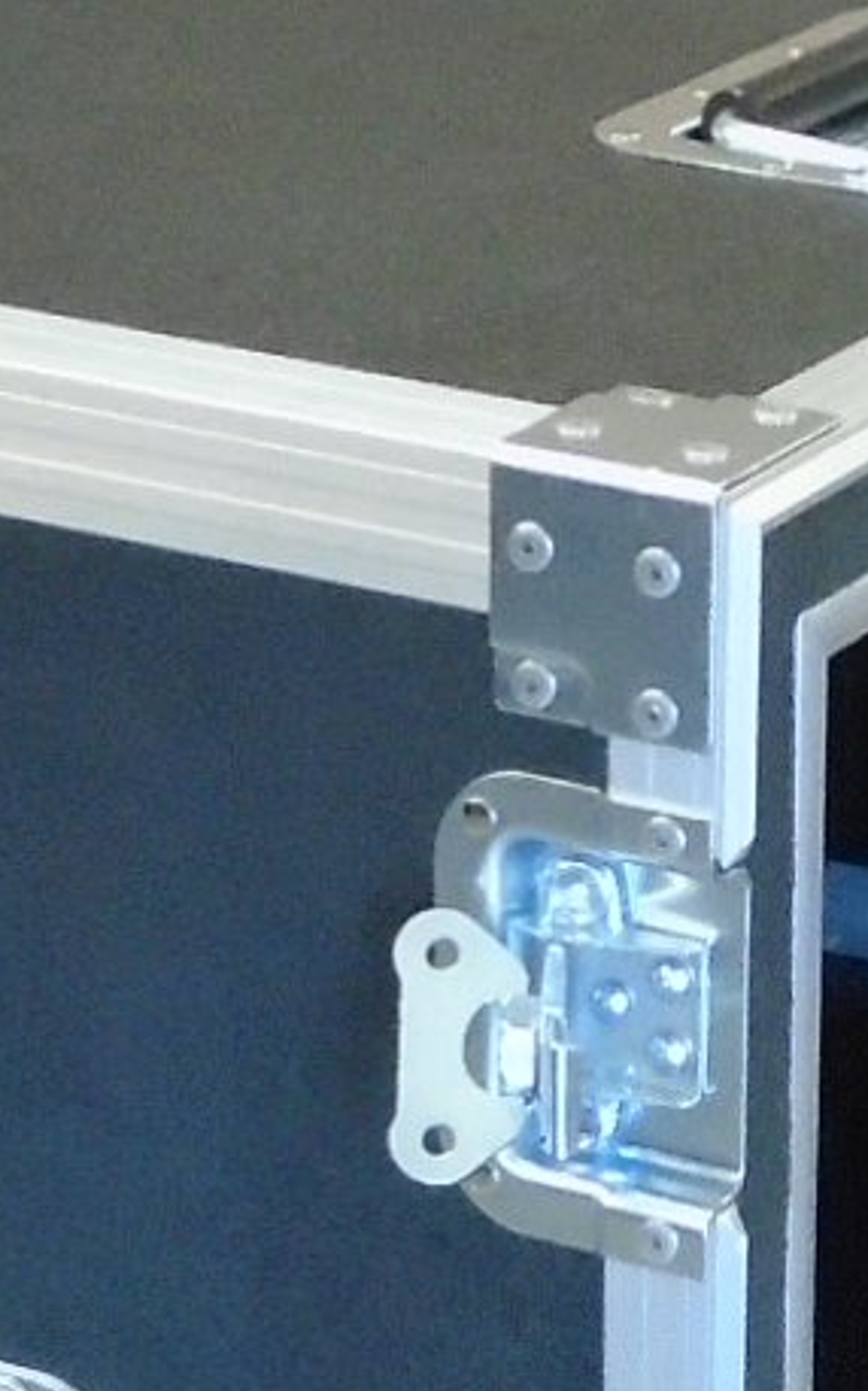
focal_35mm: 156
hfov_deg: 8.4
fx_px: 5908
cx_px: 798
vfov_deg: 12.9
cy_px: 1898
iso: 400
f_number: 3.2
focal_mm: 4.6
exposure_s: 1/20
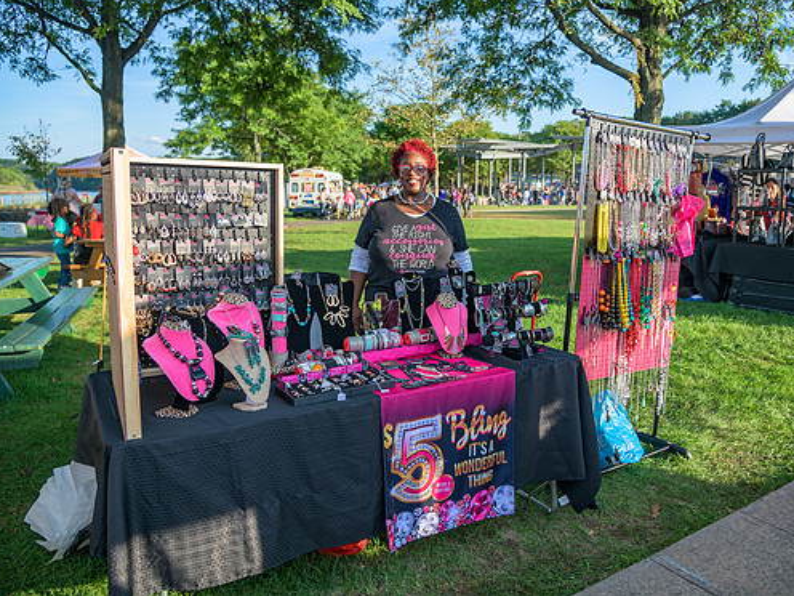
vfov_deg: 51.3
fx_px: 619
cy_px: 288
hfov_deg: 65.2
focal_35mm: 27
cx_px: 439
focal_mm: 24
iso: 180
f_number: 4
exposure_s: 1/200
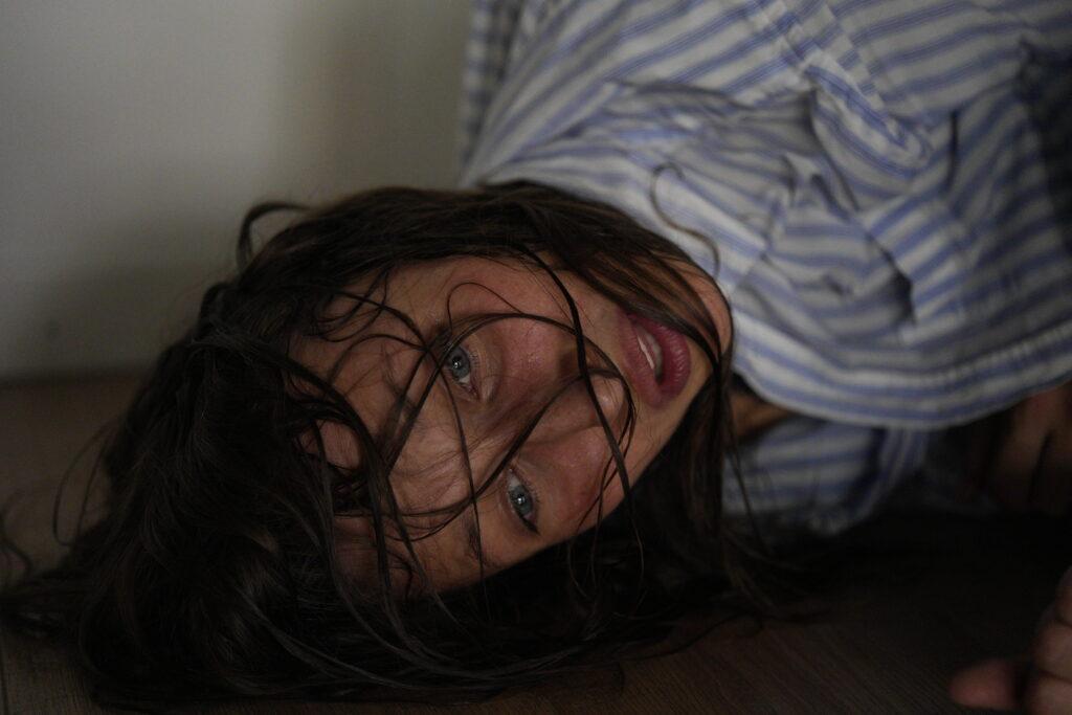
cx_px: 536
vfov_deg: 27.0
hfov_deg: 39.6
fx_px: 1489
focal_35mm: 50
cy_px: 358
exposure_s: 1/125
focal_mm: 50
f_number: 2
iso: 5000
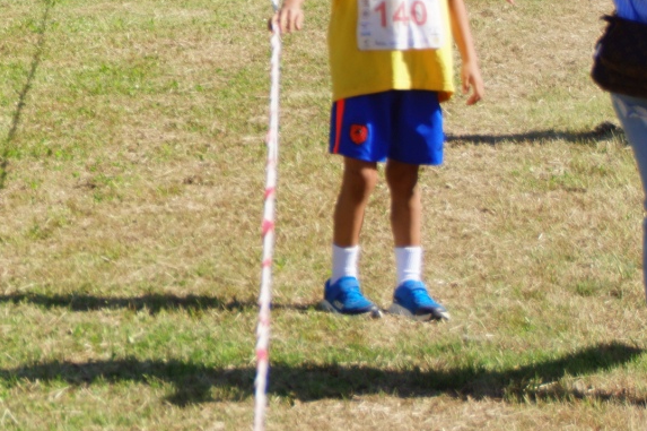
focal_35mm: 188
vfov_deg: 7.2
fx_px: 3383
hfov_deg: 10.7
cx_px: -151
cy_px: -139
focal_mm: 45
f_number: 4.5
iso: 160
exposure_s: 1/640
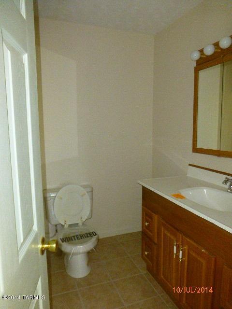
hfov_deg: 56.8
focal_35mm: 24
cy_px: 154
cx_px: 116
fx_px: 214
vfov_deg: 71.6
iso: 800
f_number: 3.3
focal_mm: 4.3
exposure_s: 1/60
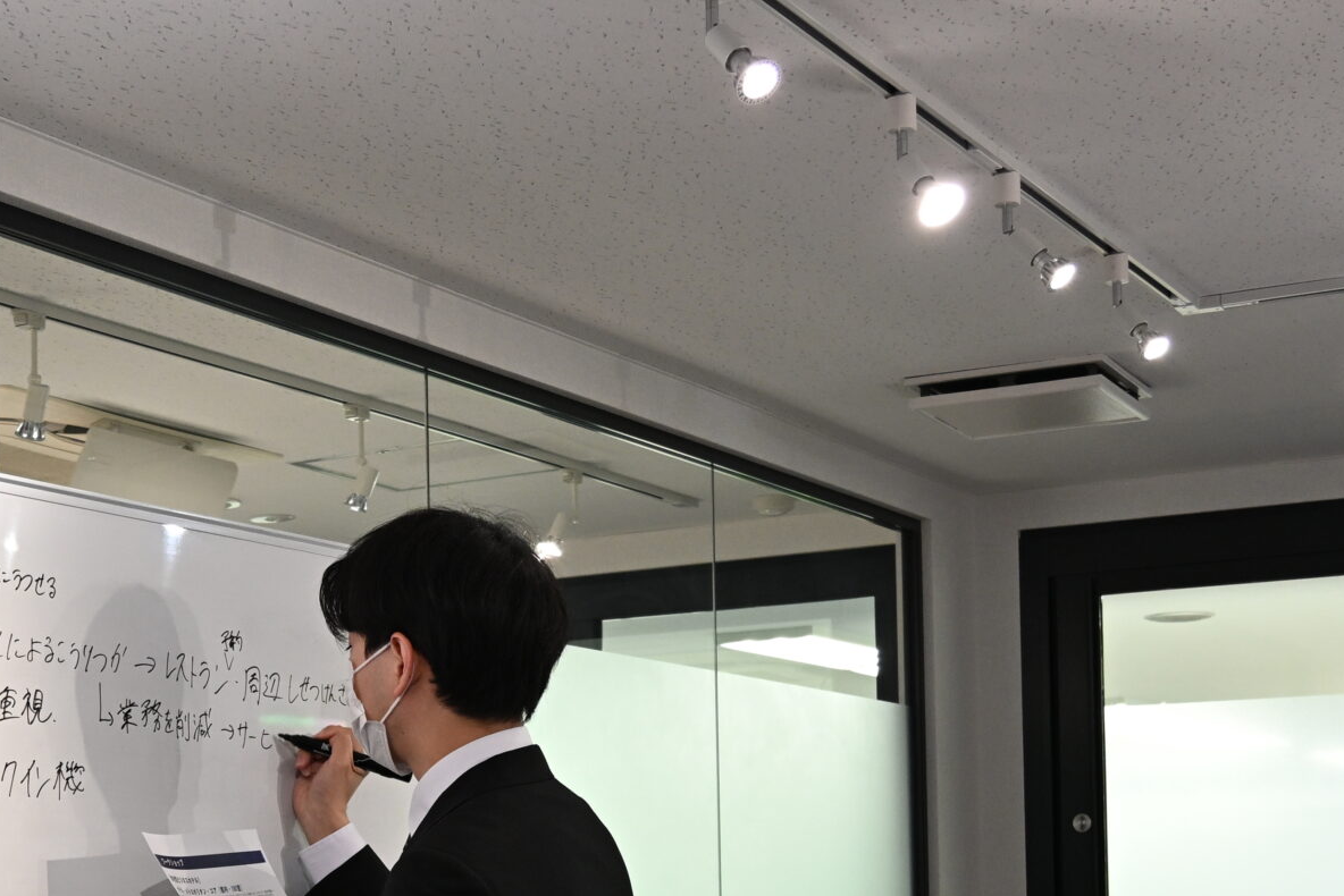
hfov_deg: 28.8
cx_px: 212
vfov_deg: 19.5
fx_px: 2542
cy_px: 868
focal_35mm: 68
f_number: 4
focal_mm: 21
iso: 560
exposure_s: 1/60
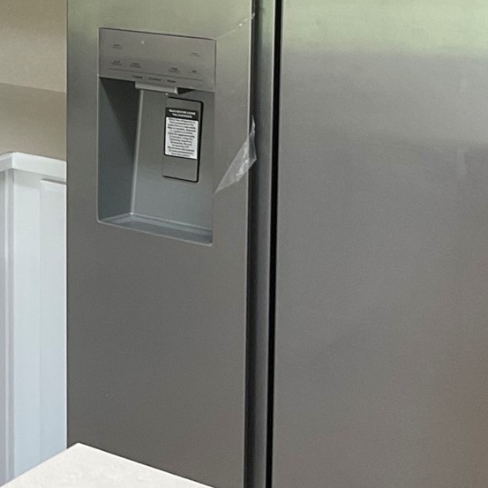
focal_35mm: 95
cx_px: -205
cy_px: -3
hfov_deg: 16.9
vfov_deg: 17.8
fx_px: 1515
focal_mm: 3
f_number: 1.8
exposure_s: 1/60
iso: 40
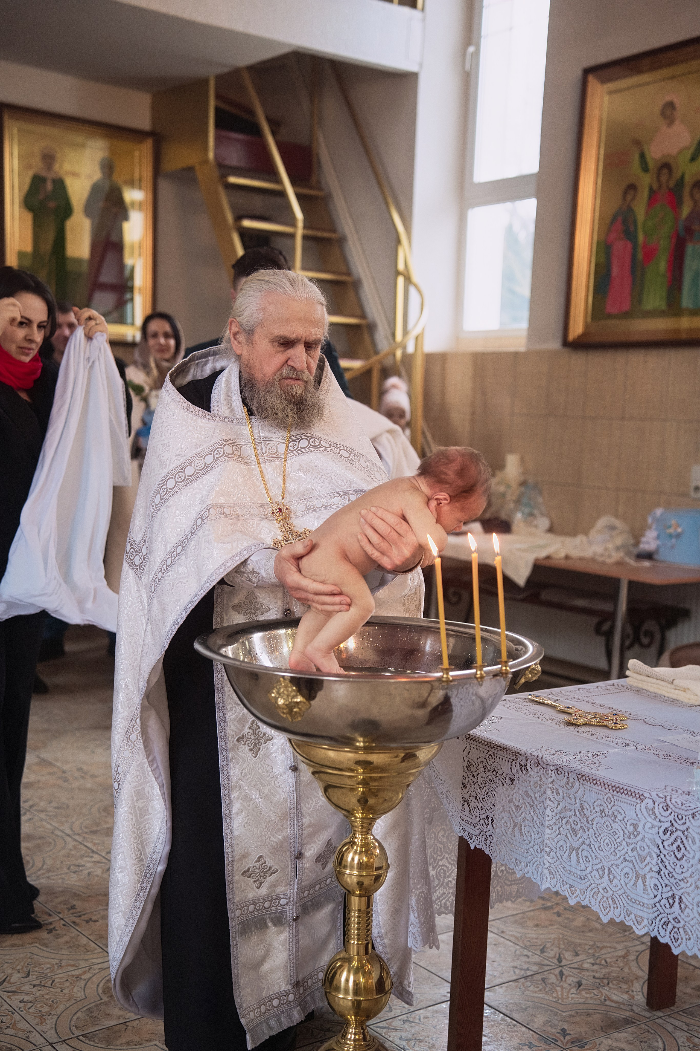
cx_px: 350
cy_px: 526
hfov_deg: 29.2
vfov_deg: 42.7
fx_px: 1342
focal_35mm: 46
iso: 1250
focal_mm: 46
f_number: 2.8
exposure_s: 1/250
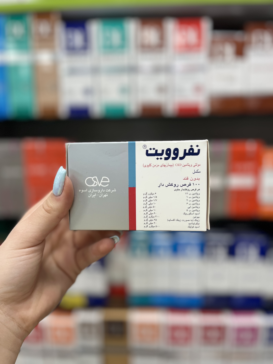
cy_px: 182
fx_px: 273
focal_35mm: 26
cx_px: 136
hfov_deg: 53.1
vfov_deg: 67.3
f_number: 1.6
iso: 64
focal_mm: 5.1
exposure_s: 1/100
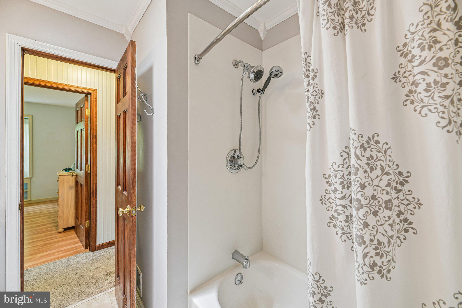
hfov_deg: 104.3
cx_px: 231
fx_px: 180
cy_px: 154
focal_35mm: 14
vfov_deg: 81.2
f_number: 8
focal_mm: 14
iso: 400
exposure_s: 1/6
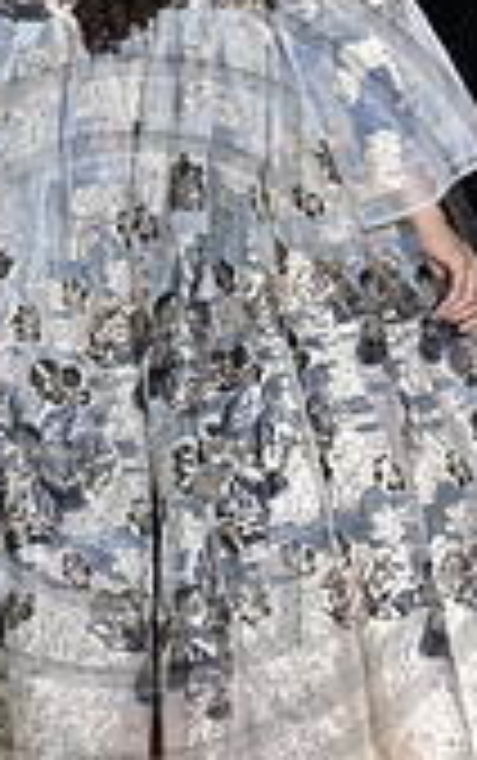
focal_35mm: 285
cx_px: 104
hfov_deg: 4.6
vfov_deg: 7.4
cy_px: 373
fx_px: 5913
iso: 1000
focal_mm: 105
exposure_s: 1/160
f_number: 6.3
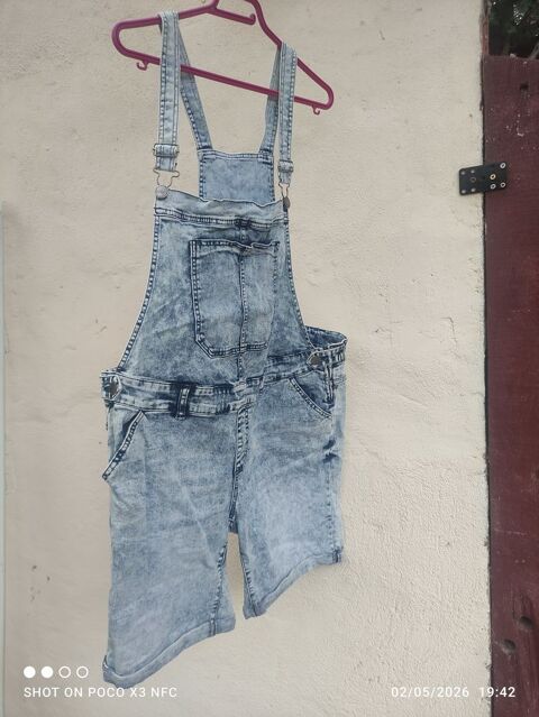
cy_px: 358
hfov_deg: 54.9
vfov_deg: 69.4
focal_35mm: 25
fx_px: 519
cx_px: 270
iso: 213
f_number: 1.89
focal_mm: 5.43
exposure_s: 1/50
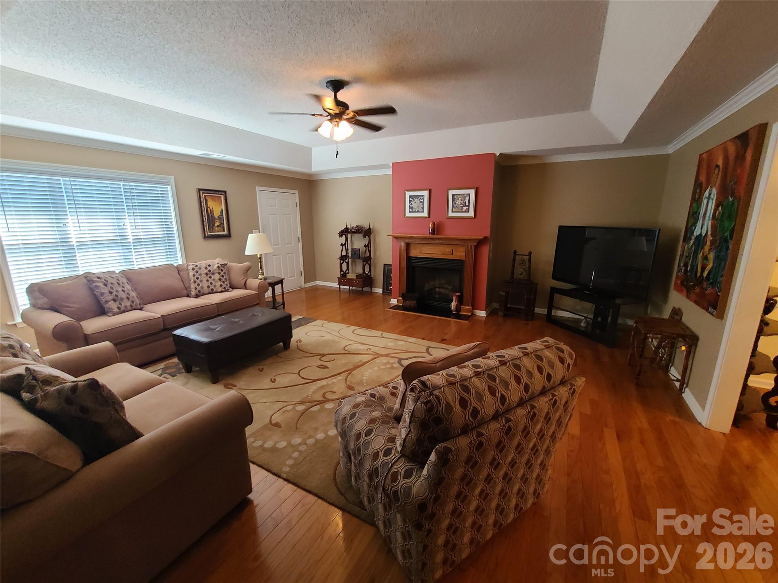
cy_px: 292
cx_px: 389
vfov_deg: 89.9
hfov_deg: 106.2
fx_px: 292
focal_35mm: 13
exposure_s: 1/60
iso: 320
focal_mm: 2.2
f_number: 2.2
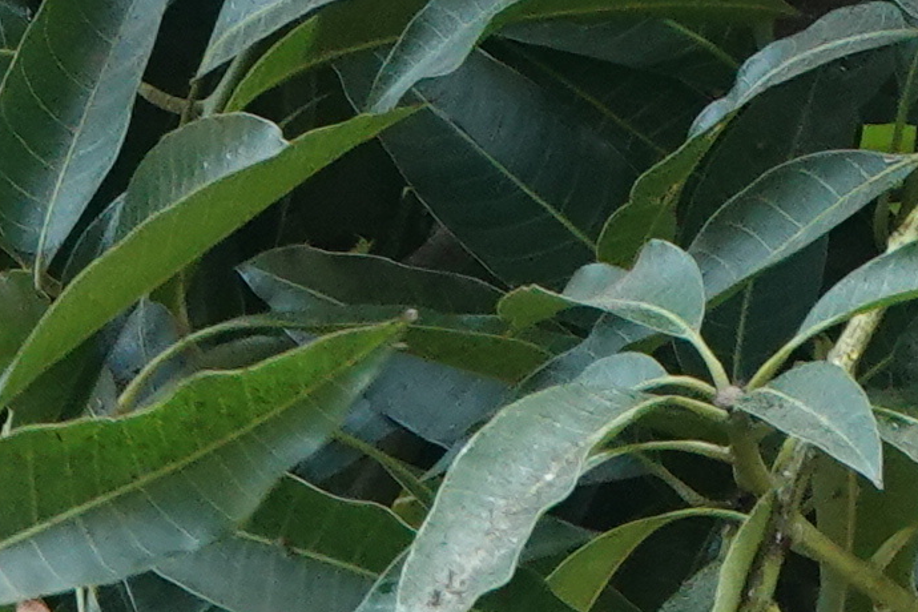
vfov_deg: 0.8
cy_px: -1789
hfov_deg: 1.2
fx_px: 43245
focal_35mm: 1696
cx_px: -345
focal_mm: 78.39
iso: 500
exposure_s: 1/250
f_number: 4
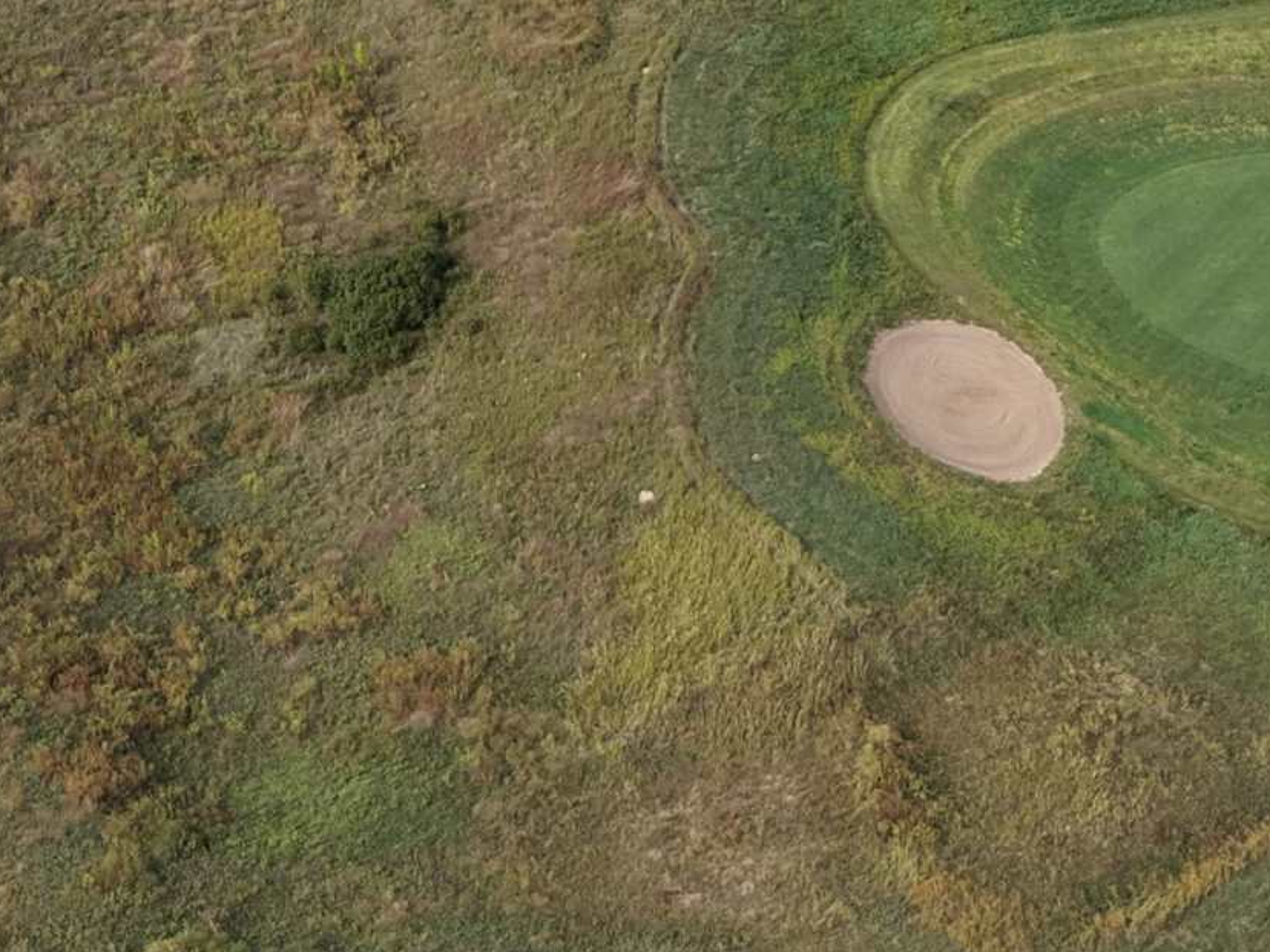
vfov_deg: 15.0
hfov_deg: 21.9
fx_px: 3265
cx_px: 457
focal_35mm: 89
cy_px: -589
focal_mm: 8.67
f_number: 1.8
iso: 200
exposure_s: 1/3200
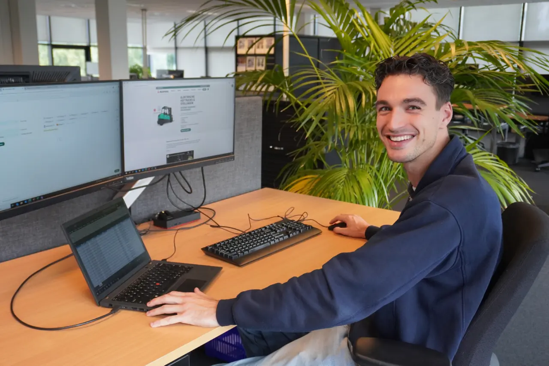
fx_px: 549
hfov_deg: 53.1
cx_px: 274
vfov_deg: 36.9
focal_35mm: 36
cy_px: 183
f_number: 4.5
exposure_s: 1/160
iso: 1250
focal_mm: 24
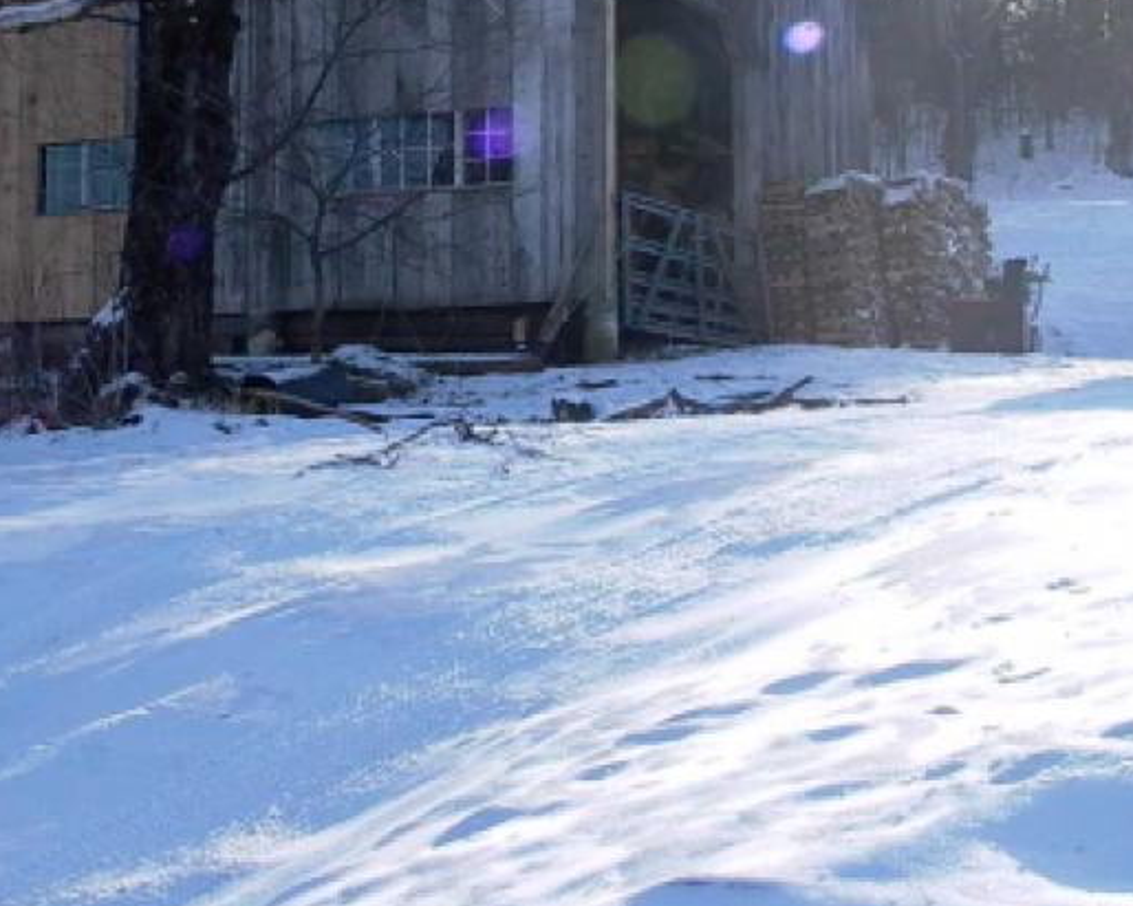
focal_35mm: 74
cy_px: 147
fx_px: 2481
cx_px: 276
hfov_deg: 25.4
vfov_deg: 20.4
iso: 100
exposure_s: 1/559
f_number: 4.79
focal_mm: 8.19
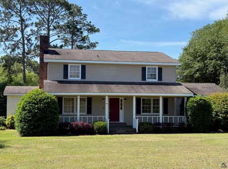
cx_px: 114
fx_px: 342
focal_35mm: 52
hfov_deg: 36.9
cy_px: 84
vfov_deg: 27.9
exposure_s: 1/1754
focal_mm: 5.96
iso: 32
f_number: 1.6
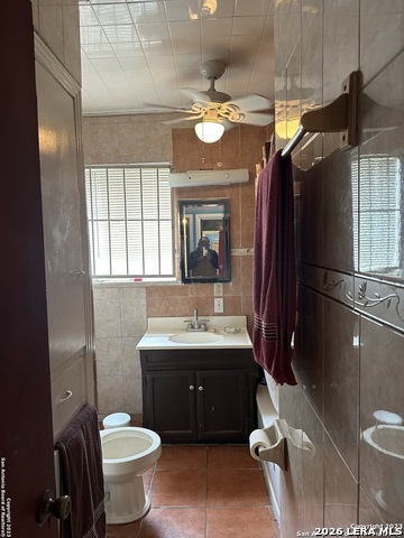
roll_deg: +1.4
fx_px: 373
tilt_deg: -4.4
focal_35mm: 24
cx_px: 202
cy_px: 269
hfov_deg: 56.8
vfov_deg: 71.6
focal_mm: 6.86
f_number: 1.78
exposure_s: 1/60
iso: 320
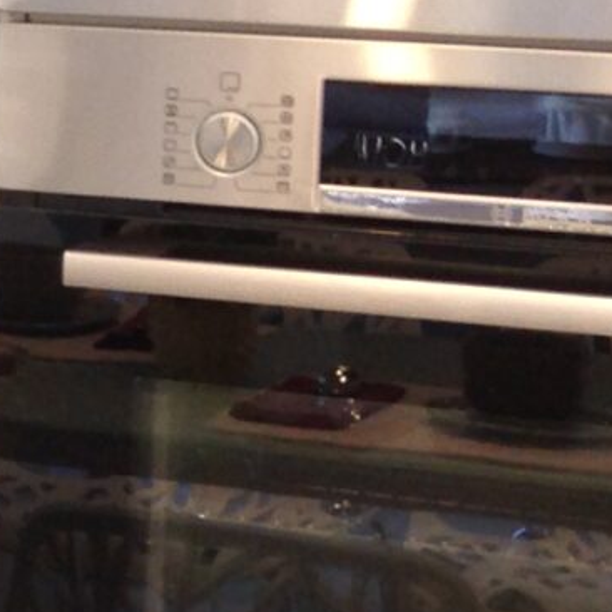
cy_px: 207
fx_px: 4080
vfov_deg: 8.6
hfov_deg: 7.9
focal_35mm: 204
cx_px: -933
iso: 50
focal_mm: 4.12
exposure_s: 1/20
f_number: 2.4
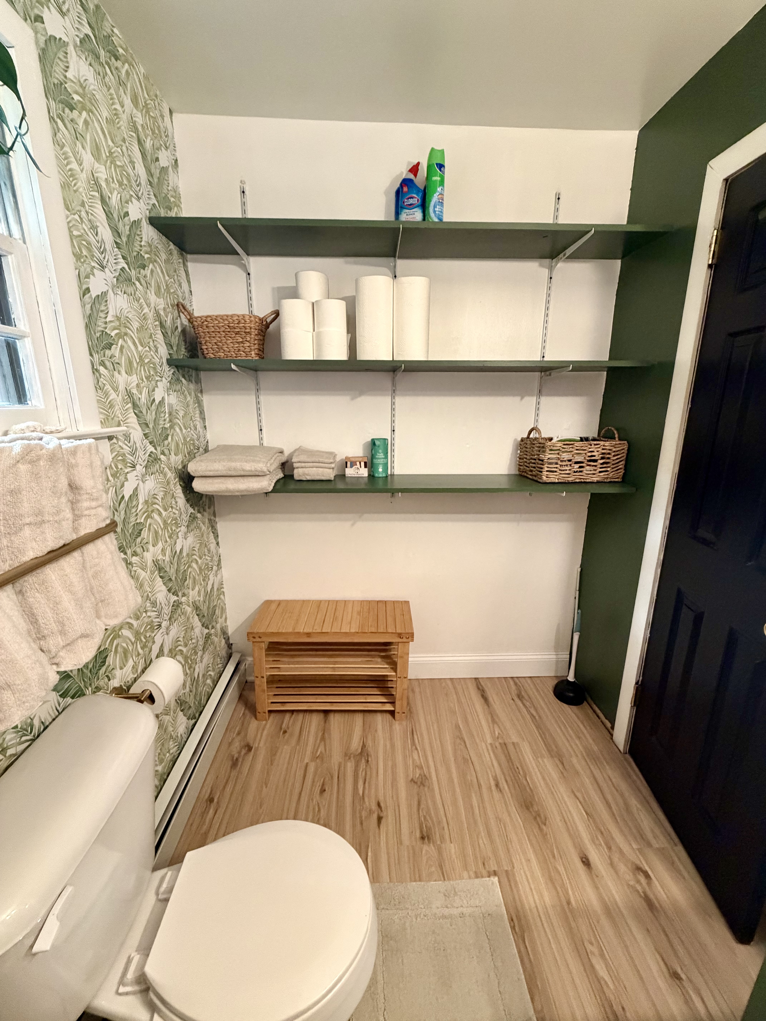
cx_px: 383
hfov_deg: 85.7
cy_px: 510
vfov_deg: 102.1
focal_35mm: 14
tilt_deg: -15.2
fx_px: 413
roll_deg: -0.5
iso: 500
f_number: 2.2
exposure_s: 1/60
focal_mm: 2.22
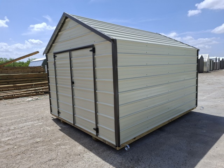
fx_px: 149
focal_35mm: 23
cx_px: 112
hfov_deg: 73.9
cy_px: 84
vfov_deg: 58.9
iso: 50
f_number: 1.8
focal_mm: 5.54
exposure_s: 1/2222
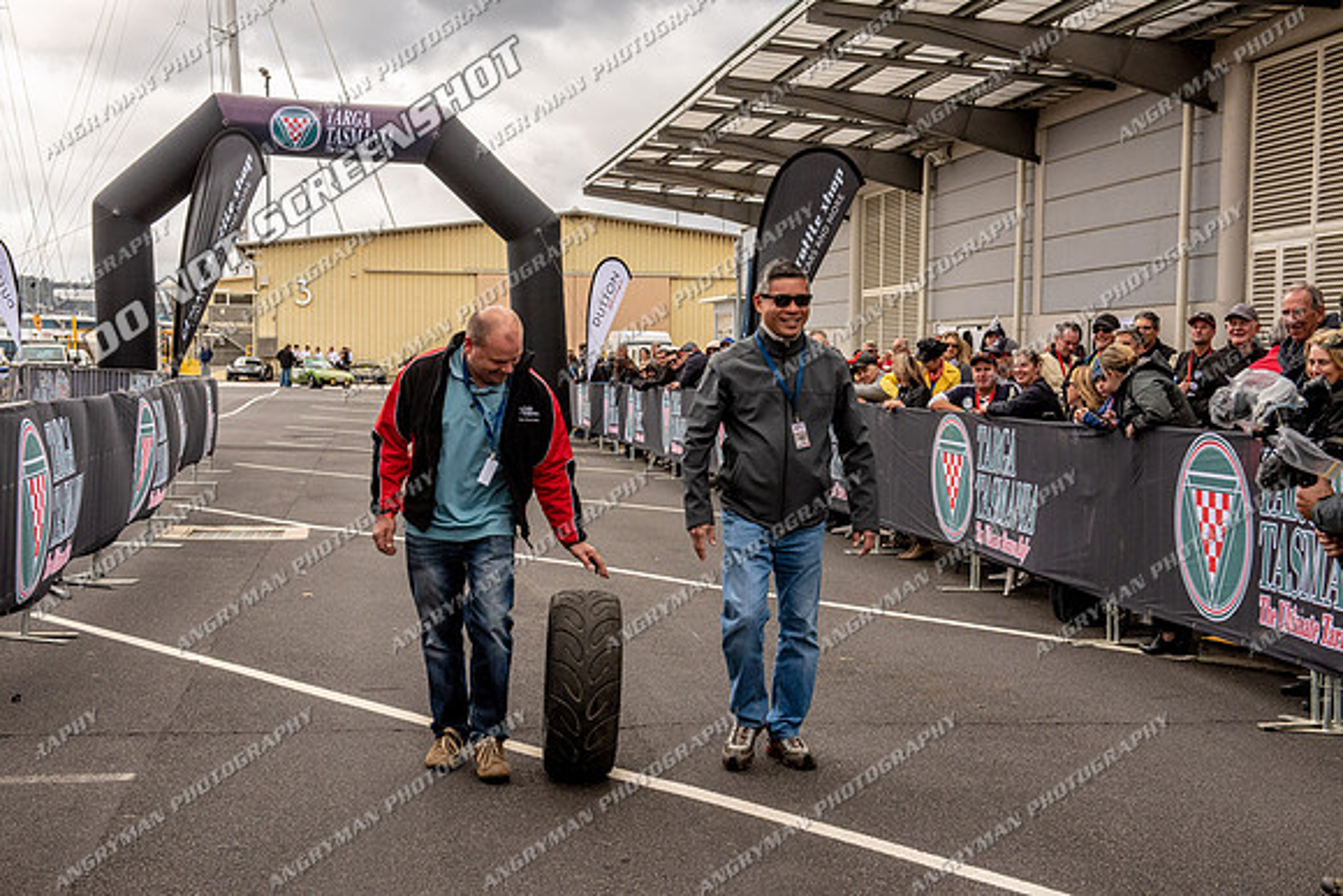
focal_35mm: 50
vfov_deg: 27.0
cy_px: 448
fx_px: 1866
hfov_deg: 39.6
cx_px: 672
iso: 1400
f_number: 10
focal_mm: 50
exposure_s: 1/1000
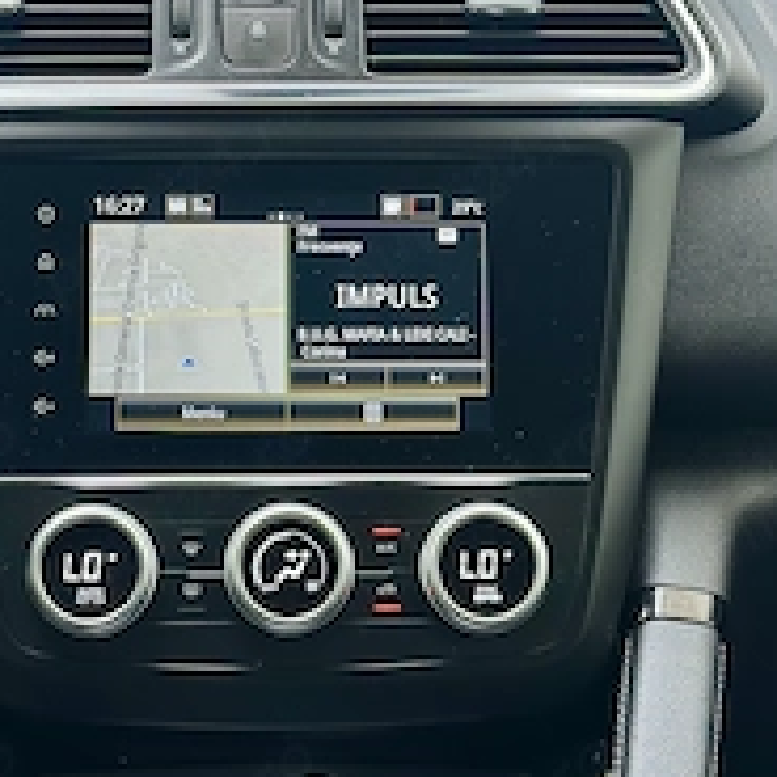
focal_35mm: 92
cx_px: 325
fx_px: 2336
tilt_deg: -15.0
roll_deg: -2.0
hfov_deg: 18.9
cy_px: 266
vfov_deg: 18.8
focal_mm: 6.86
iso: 80
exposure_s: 1/111
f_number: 1.78
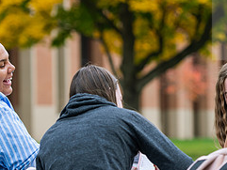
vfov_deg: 6.4
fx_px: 1516
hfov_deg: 8.5
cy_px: 95
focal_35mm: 231
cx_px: 184
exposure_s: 1/500
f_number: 3.2
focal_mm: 100
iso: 160
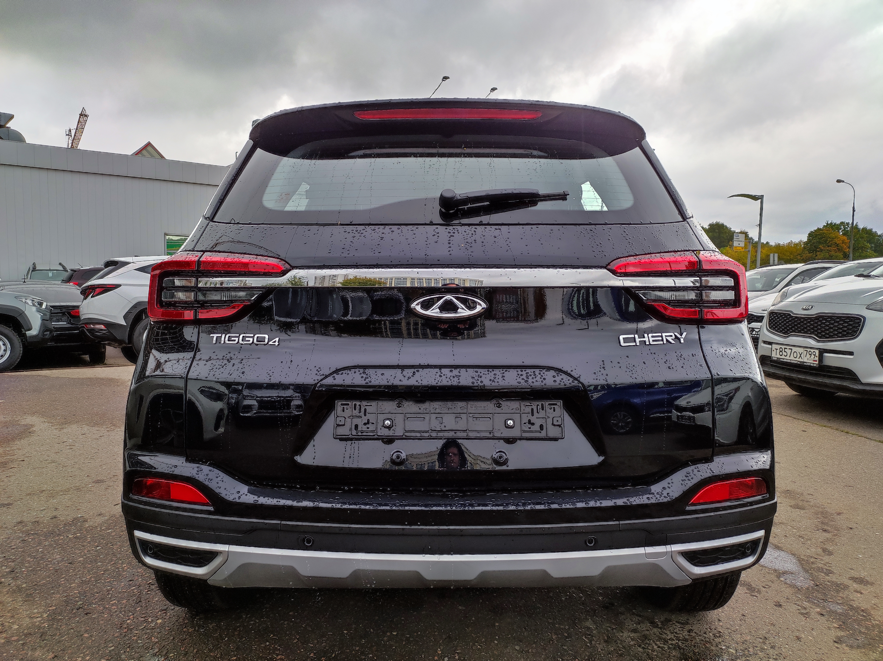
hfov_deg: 91.1
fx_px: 433
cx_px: 442
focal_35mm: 17
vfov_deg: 74.6
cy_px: 330
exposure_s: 1/60
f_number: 1.79
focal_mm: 4.74
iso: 168
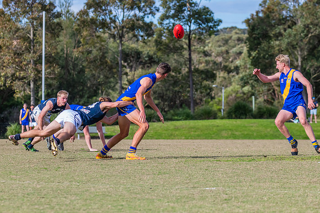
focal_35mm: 194
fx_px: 1725
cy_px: 104
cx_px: 139
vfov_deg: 7.1
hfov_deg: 10.6
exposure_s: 1/2000
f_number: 7.1
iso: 800
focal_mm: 170
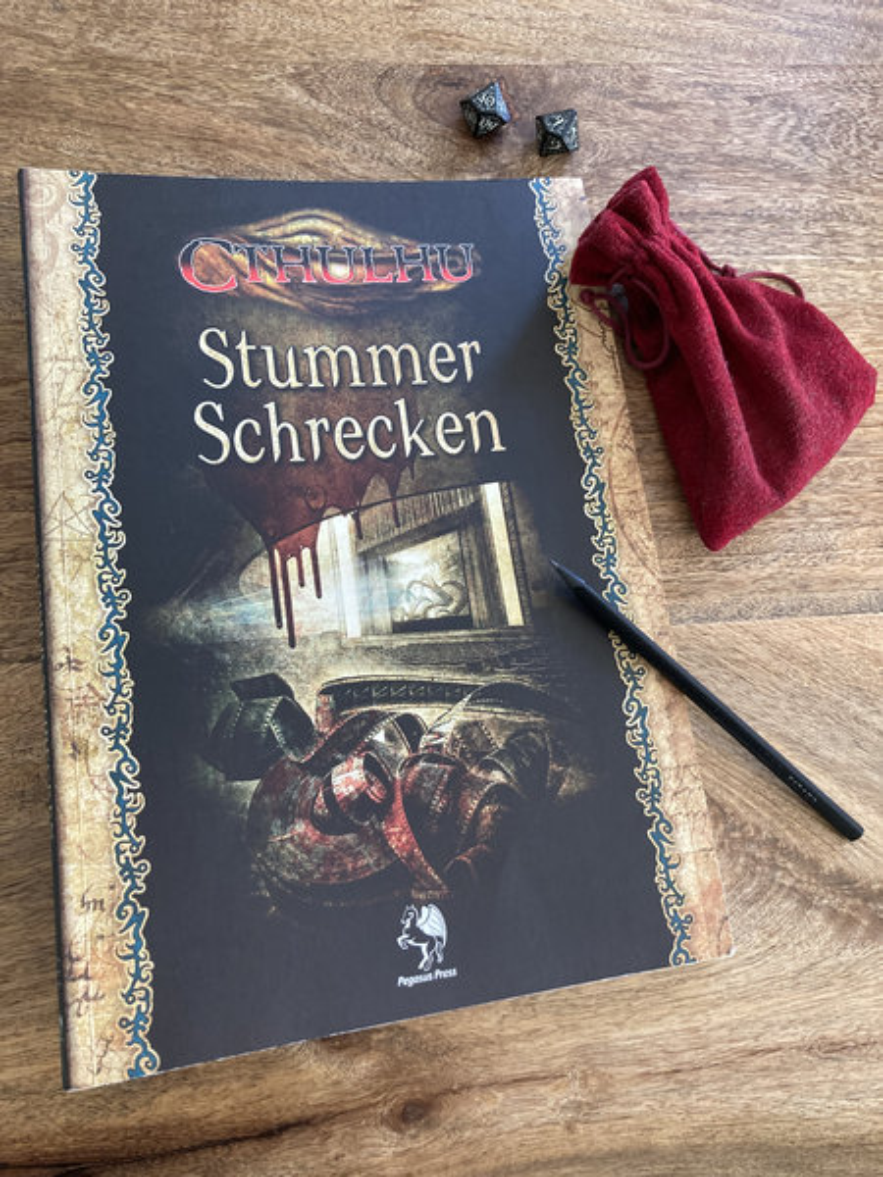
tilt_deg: -75.7
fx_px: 952
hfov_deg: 49.7
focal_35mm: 28
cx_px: 442
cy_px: 588
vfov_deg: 63.4
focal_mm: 3.99
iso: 200
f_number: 1.8
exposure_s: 1/60
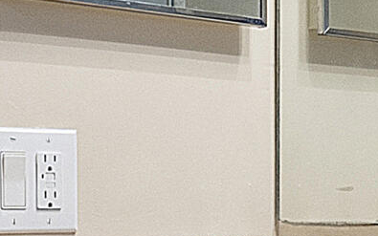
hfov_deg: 18.0
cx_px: 226
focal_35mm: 116
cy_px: 248
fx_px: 1195
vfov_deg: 11.2
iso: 500
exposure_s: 1/15
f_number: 5.6
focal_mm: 10
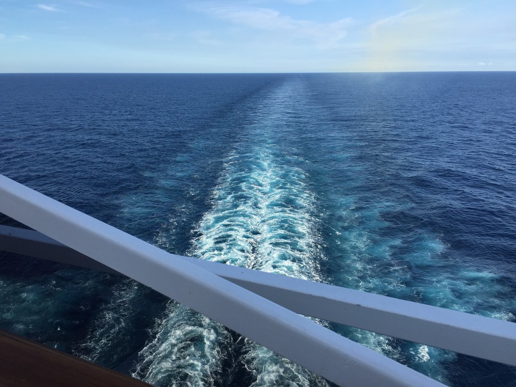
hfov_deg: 61.7
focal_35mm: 29
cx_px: 258
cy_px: 194
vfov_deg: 48.2
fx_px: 432
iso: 32
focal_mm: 4.15
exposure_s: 1/1522
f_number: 2.2
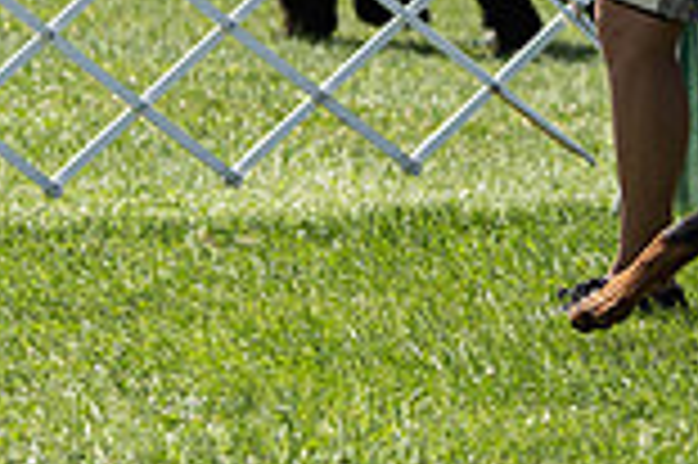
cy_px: -250
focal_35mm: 449
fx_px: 8696
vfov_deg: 3.0
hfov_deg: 4.6
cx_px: 950
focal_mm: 110
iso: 250
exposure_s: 1/1250
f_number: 4
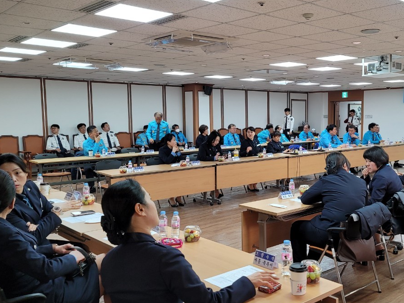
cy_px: 144
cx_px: 273
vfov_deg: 39.7
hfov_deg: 50.3
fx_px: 420
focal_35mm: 36
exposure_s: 1/120
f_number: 1.8
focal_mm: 7
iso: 125
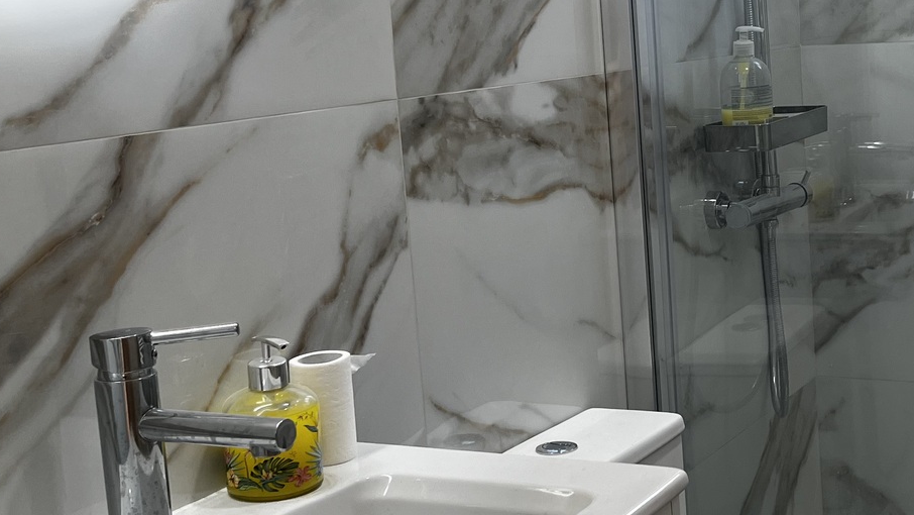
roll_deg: +3.1
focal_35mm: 60
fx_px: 1454
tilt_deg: -7.5
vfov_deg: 20.1
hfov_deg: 34.1
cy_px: 240
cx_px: 695
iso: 50
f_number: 1.6
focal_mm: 5.1
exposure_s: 1/142
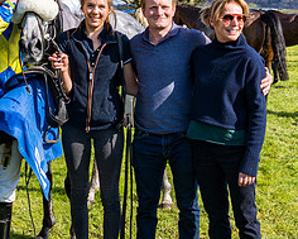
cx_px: 31
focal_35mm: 77
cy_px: 121
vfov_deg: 19.9
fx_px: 679
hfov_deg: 24.1
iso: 50
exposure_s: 1/200
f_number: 8
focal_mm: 24
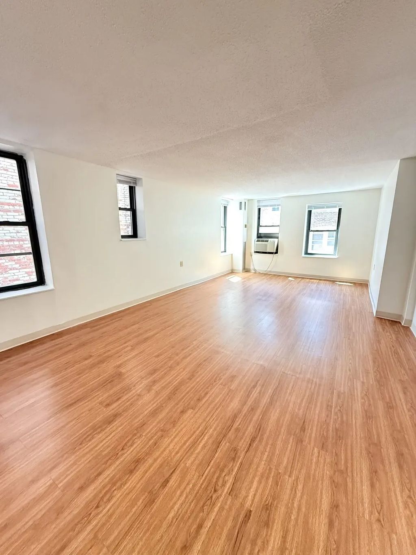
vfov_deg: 102.1
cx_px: 208
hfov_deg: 85.7
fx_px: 224
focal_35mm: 14
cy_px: 278
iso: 640
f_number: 2.2
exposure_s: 1/60
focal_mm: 2.22
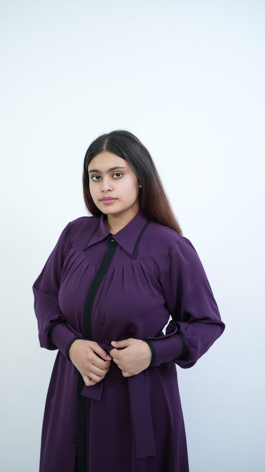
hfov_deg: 31.9
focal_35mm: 37
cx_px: 112
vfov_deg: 54.0
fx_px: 462
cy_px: 236
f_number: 2.8
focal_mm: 35
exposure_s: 1/200
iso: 640
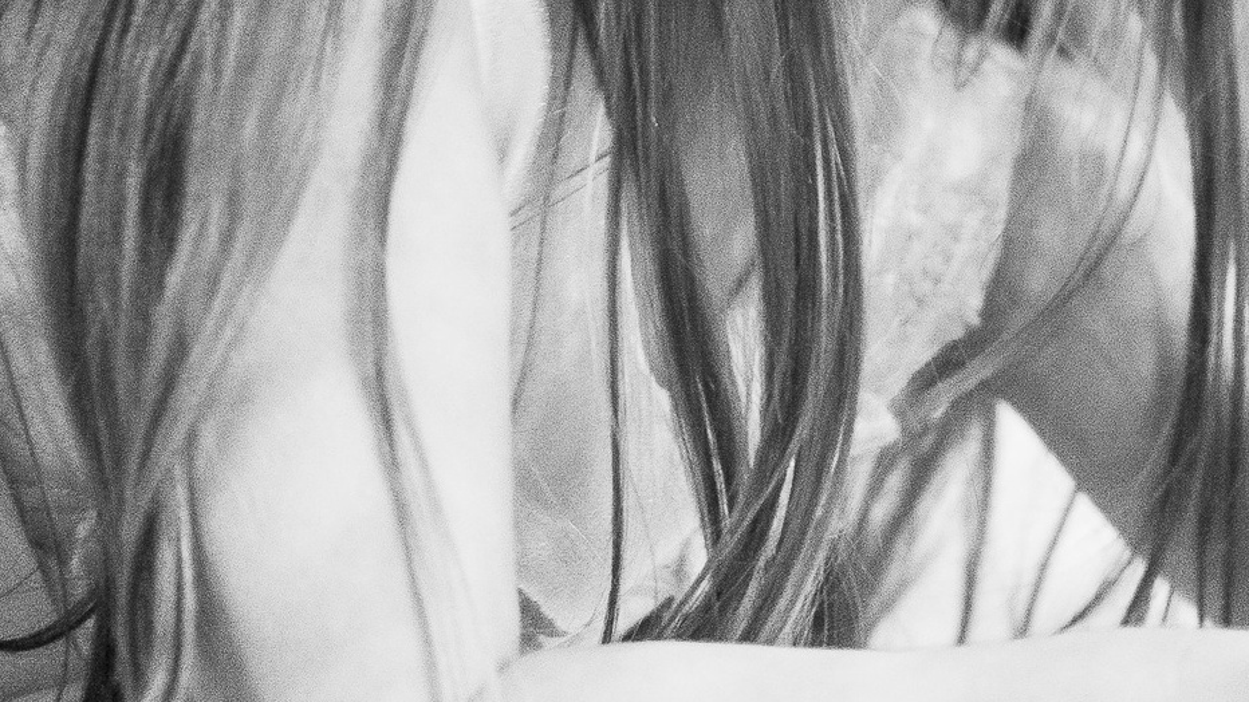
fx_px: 5000
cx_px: 939
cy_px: -222
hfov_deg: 14.2
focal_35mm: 151
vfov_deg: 7.9
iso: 400
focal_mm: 35
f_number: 1.8
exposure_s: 1/160
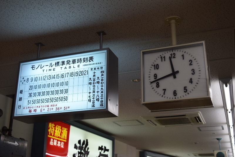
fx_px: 304
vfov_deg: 29.0
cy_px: 78
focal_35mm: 46
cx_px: 118
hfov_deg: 42.3
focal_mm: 31
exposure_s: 1/400
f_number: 5.6
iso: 800
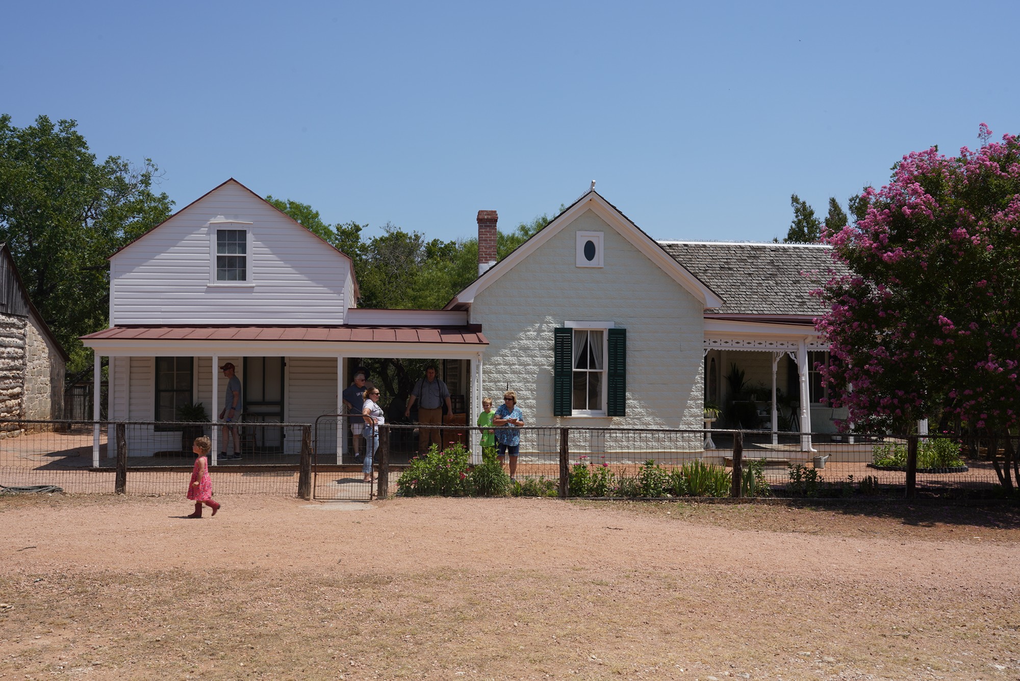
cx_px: 510
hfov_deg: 57.2
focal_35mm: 33
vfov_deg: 40.0
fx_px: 935
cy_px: 340
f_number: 18
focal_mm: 33
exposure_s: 1/100
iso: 100
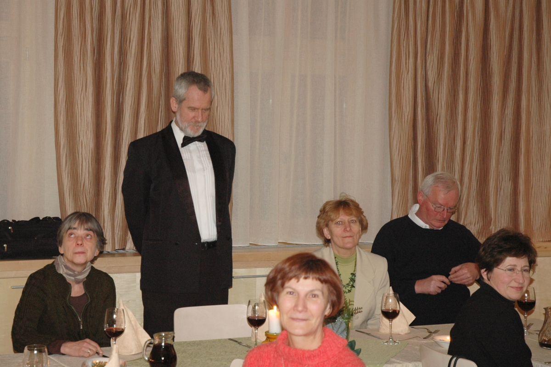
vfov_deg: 18.2
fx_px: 1148
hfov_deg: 27.0
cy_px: 184
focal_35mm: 75
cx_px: 276
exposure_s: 1/30
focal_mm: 50
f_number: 4.5
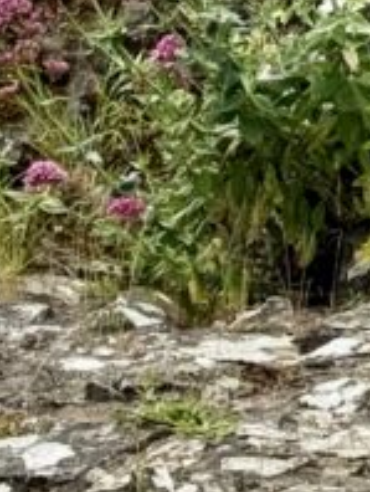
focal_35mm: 248
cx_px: 862
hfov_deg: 5.8
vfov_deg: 7.6
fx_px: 3527
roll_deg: -1.6
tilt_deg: +1.3
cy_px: -534
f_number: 1.78
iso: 64
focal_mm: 6.76
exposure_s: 1/10526
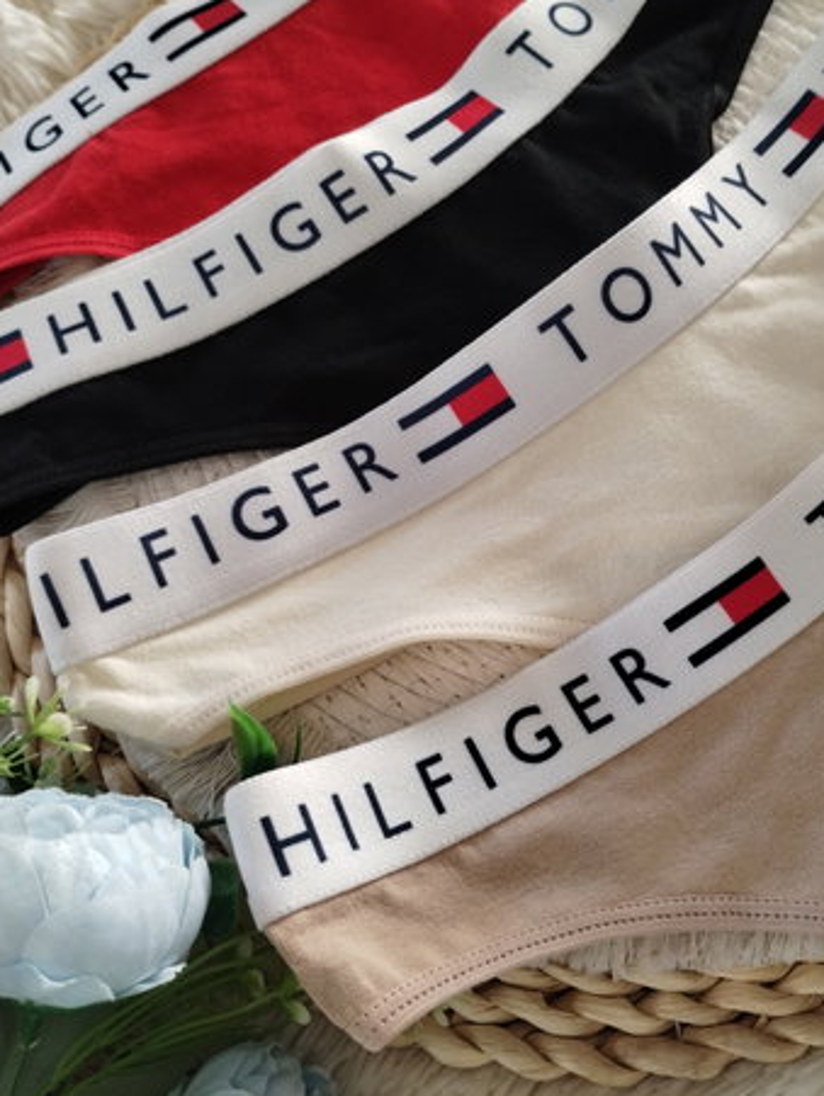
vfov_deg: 55.3
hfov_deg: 42.9
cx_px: 481
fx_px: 1046
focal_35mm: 33
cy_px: 504
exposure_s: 1/50
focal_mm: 4.27
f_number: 1.8
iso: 363
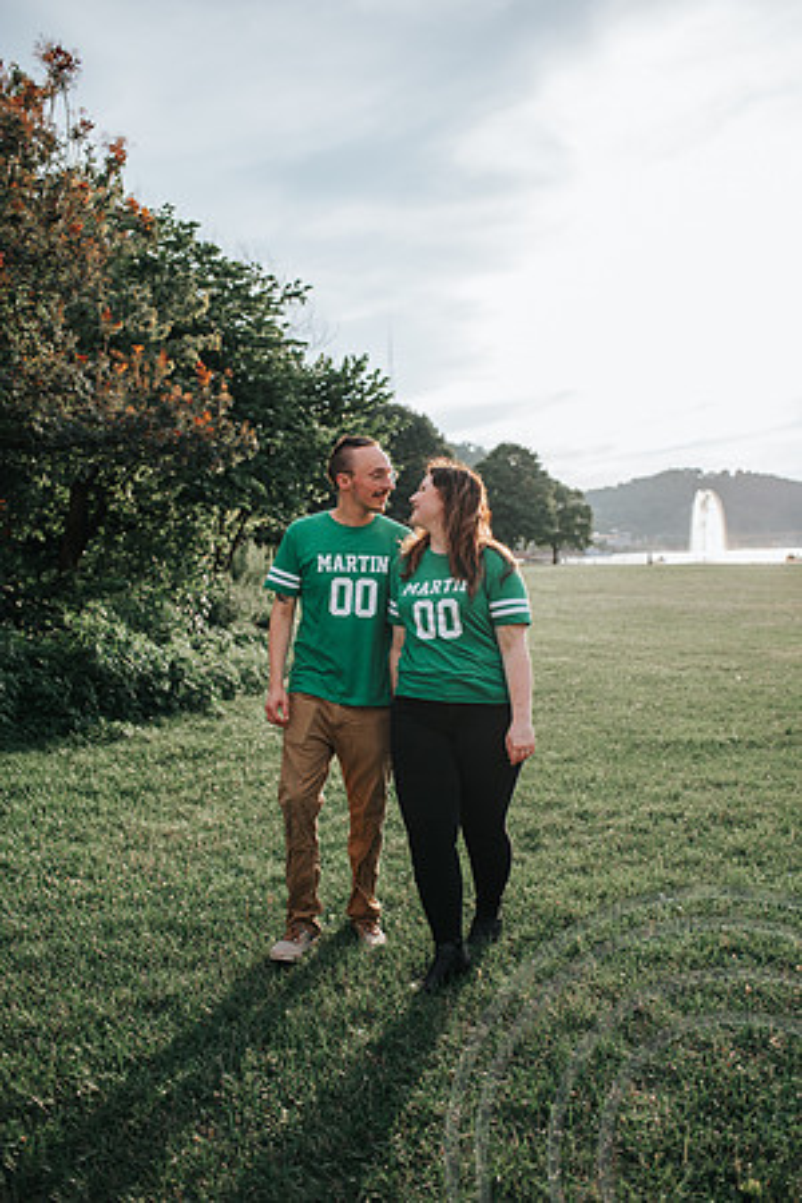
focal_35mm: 35
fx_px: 1169
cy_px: 602
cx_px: 401
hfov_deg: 37.9
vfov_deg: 54.4
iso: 100
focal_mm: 35
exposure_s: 1/800
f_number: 3.2
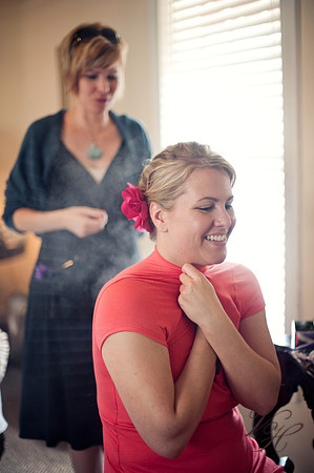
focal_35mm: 50
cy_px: 236
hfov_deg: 26.9
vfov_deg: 39.6
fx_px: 656
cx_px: 157
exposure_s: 1/80
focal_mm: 50
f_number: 1.4
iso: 320
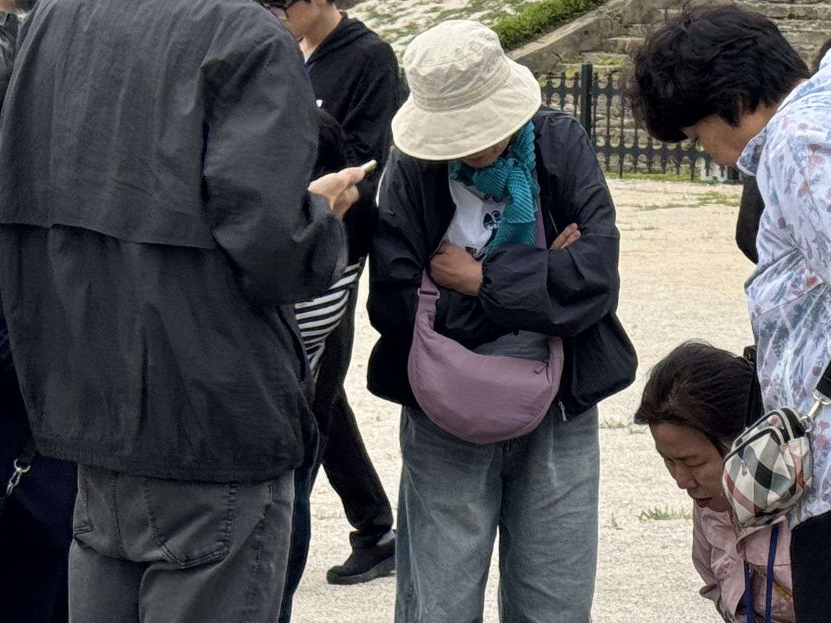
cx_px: 759
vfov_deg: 9.6
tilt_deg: +1.6
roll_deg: -1.7
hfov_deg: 12.8
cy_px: -44
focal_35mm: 153
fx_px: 3673
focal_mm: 6.76
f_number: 1.78
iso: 64
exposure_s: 1/507
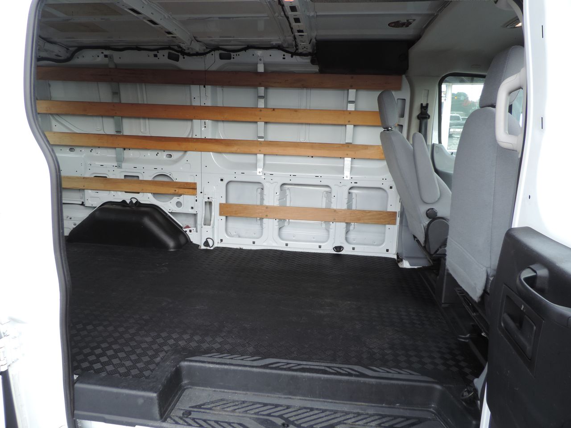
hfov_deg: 71.6
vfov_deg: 56.8
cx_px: 286
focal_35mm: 24
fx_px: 396
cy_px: 214
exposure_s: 1/60
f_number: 3
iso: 80
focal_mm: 4.3
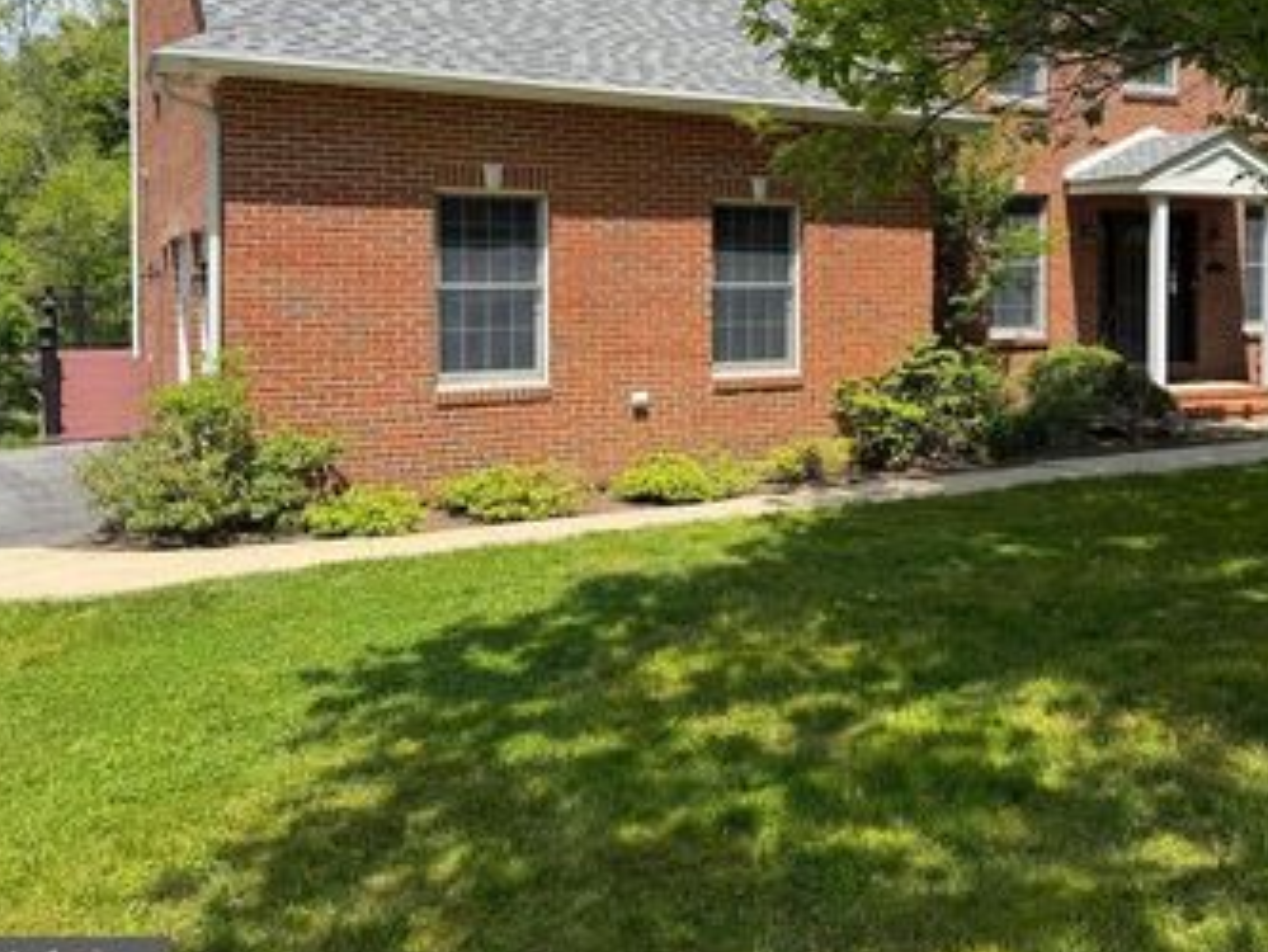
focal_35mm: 36
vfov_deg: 39.1
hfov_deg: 50.0
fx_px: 1319
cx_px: 891
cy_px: 299
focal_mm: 6.76
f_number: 1.78
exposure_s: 1/2299
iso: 80
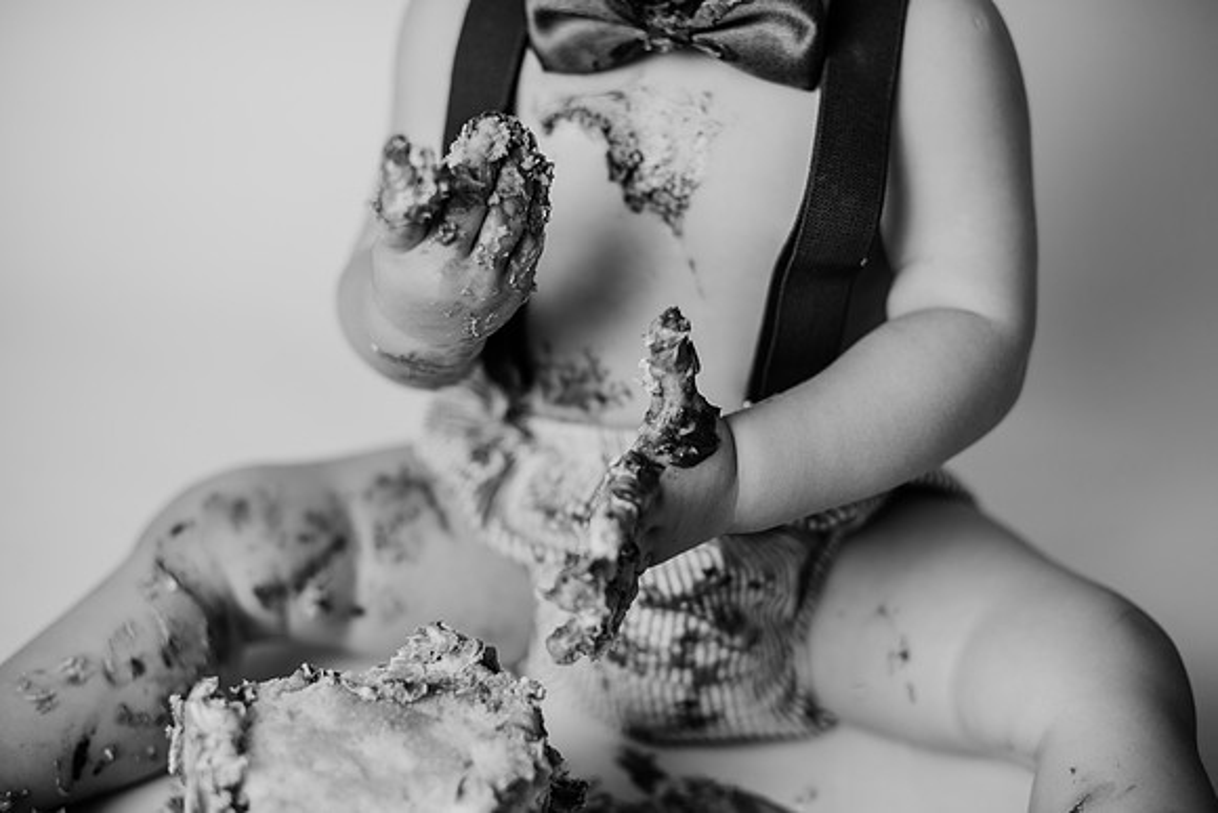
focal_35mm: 50
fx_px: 1692
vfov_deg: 27.0
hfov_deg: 39.6
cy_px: 406
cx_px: 609
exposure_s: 1/160
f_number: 2.2
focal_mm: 50
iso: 100
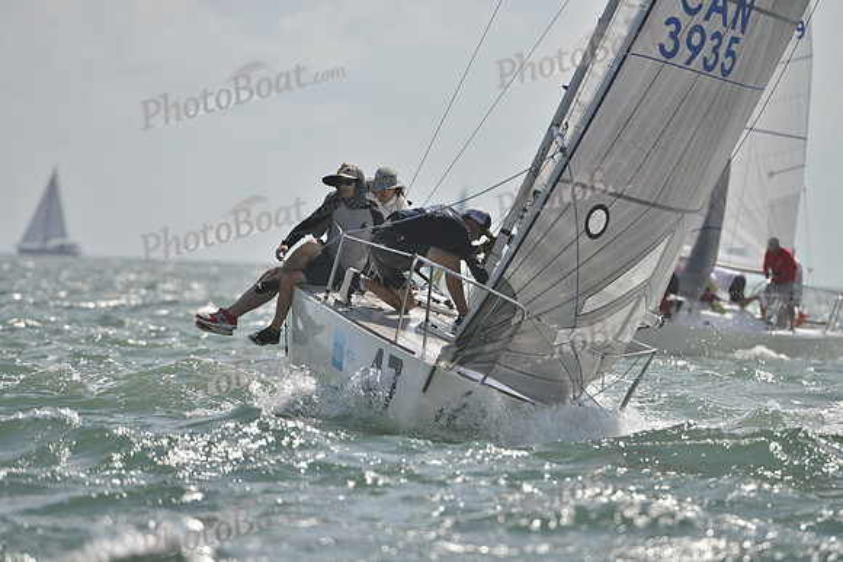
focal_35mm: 400
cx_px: 422
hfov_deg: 5.2
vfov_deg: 3.4
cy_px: 281
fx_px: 9368
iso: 280
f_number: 5.6
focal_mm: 400
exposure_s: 1/2500
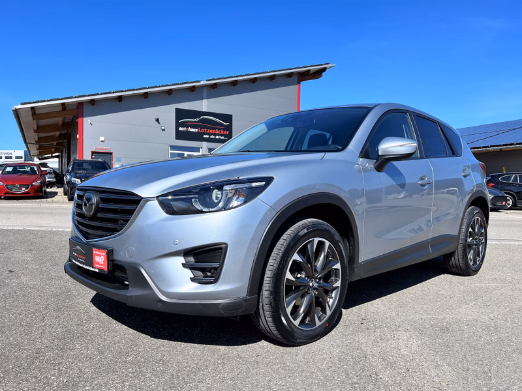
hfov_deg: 67.3
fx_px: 392
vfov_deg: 53.1
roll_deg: -1.0
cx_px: 261
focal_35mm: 26
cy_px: 196
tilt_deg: -0.8
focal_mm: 5.7
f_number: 1.5
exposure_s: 1/3165
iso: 50
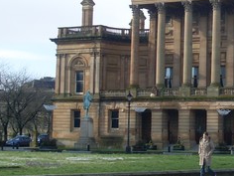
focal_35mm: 103
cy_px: 80
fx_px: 696
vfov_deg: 14.4
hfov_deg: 18.3
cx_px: 264
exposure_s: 1/90
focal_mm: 6.3
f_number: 7.7
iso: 80
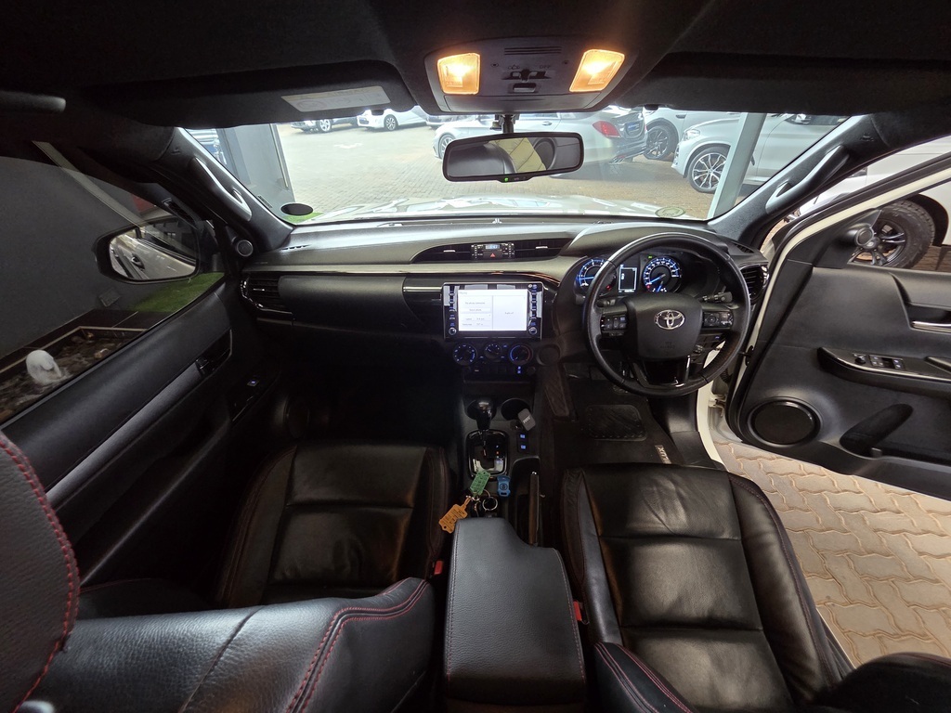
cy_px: 356
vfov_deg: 89.9
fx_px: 357
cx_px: 476
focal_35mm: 13
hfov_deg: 106.2
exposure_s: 1/50
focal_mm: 2.2
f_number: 2.2
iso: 500
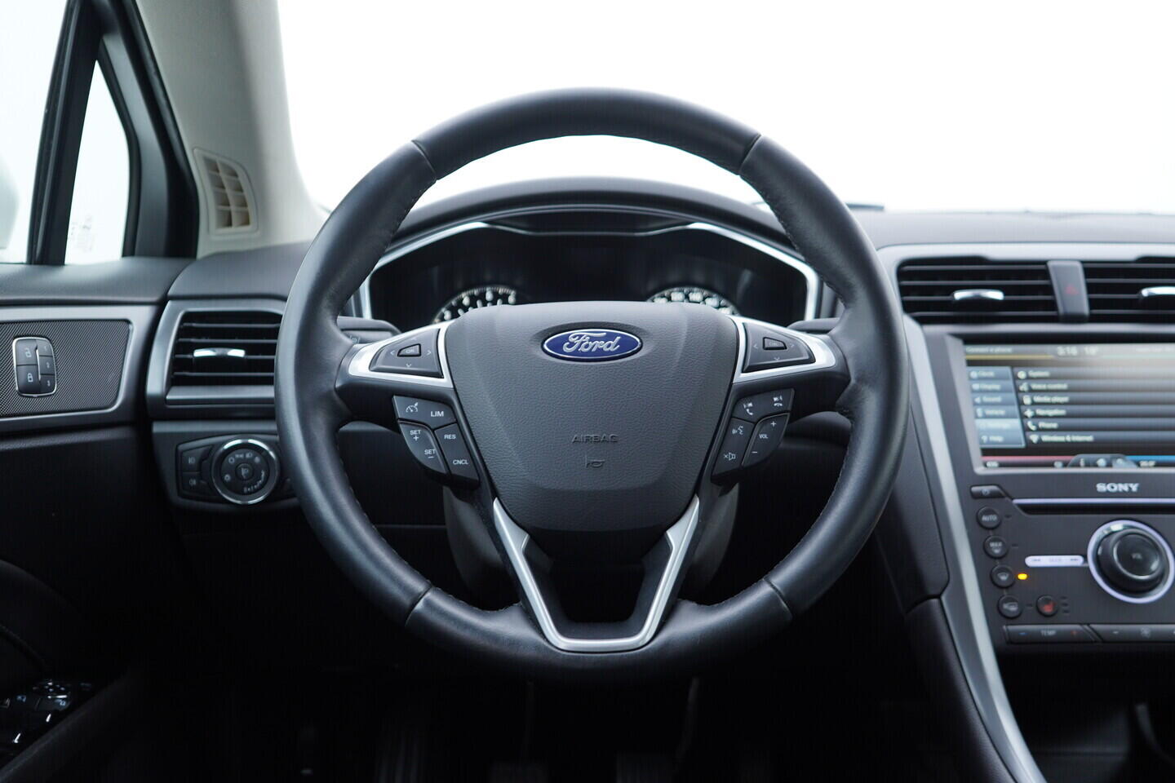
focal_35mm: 36
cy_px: 392
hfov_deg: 53.1
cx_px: 588
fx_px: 1175
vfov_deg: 36.9
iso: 160
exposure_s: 1/40
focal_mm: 24
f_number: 2.8
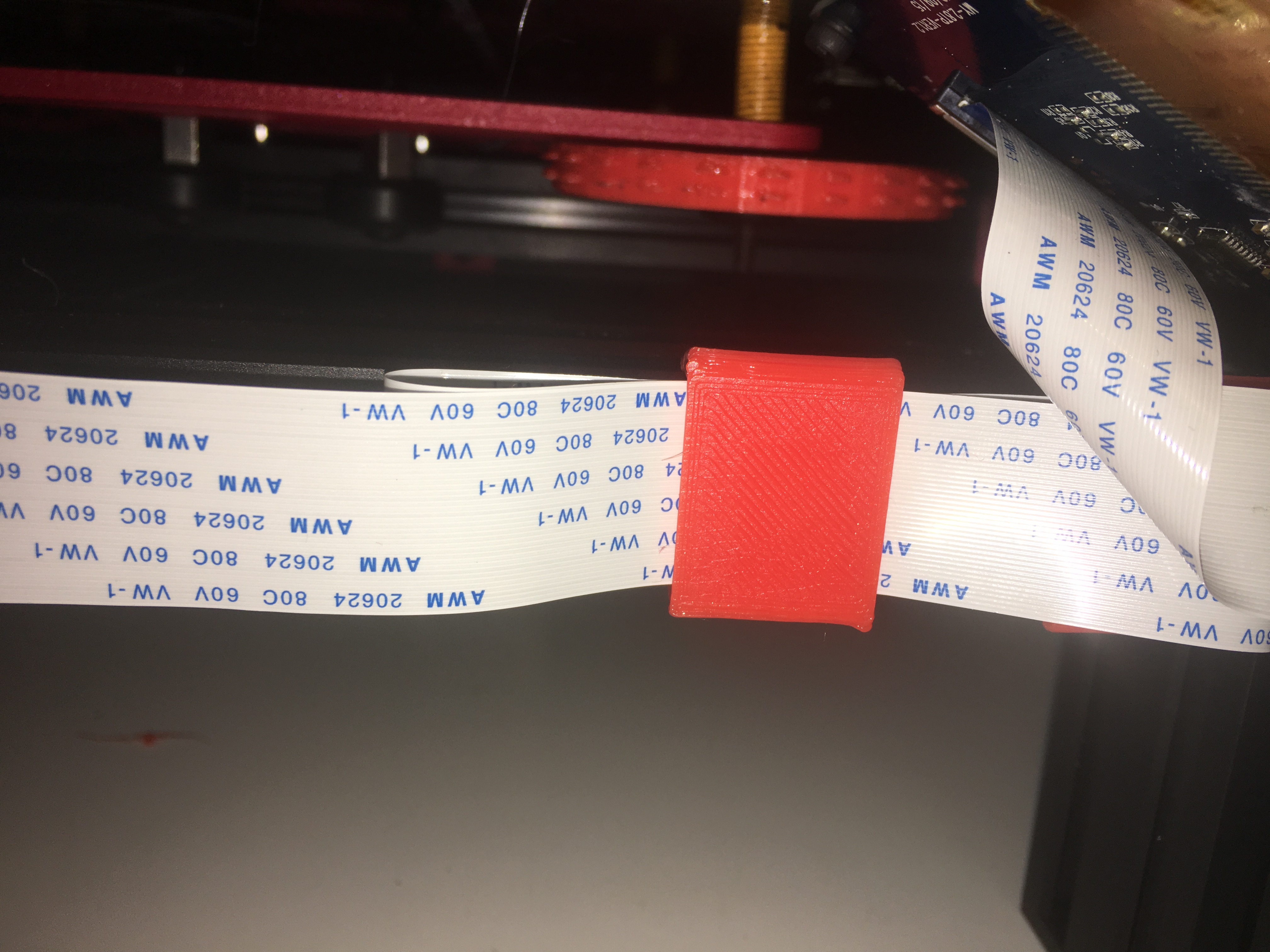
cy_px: 476
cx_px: 635
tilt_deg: -14.8
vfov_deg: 48.2
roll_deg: -3.2
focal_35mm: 29
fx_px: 1064
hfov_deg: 61.7
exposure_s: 1/267
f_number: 2.2
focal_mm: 4.15
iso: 25
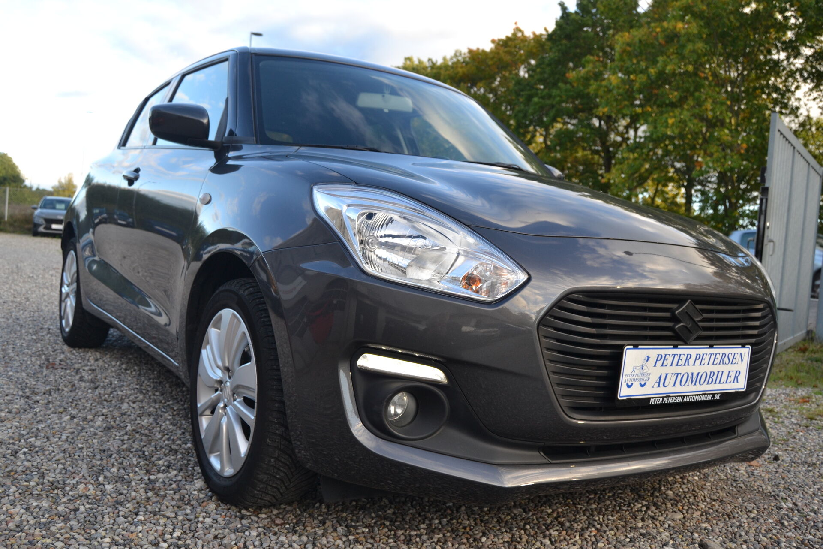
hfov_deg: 57.2
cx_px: 412
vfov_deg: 40.0
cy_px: 274
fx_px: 754
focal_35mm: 33
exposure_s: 1/125
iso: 180
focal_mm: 22
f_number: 5.6
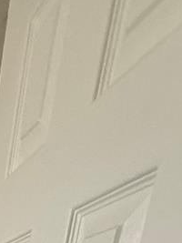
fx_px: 442
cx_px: -176
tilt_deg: -16.4
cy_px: 471
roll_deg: -3.8
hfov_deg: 17.3
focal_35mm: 63
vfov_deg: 19.6
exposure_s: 1/77
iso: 320
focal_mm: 2.22
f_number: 2.2
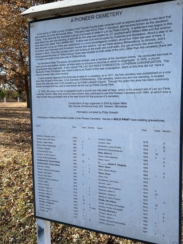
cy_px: 113
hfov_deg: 45.2
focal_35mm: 31
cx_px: 108
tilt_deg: -4.9
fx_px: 219
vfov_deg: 58.3
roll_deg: +1.4
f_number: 1.5
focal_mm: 5.7
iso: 50
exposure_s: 1/1468
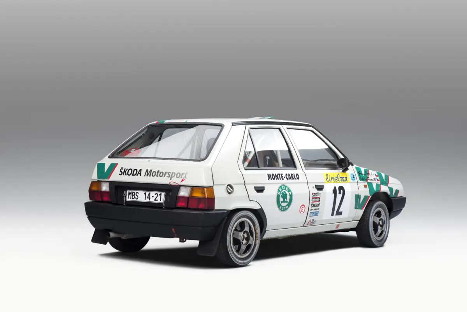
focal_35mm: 70
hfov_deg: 28.8
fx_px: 908
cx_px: 234
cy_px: 156
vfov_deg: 19.5
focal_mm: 70
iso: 100
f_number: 14
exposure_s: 1
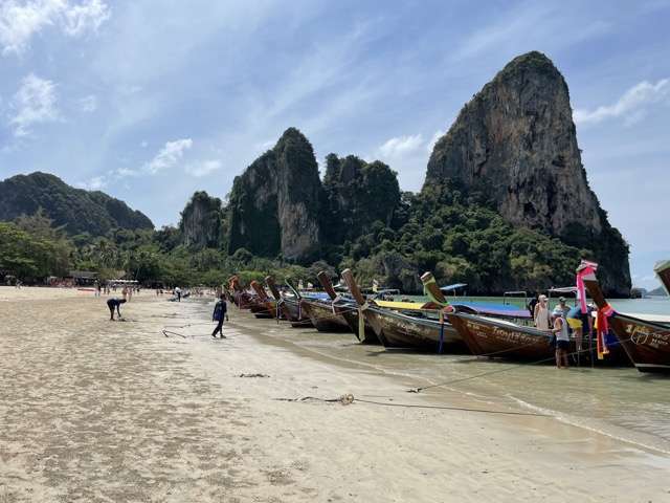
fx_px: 503
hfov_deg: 67.3
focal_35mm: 26
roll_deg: +0.0
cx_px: 335
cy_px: 252
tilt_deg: +4.0
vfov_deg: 53.1
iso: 32
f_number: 1.6
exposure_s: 1/6494
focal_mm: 4.2
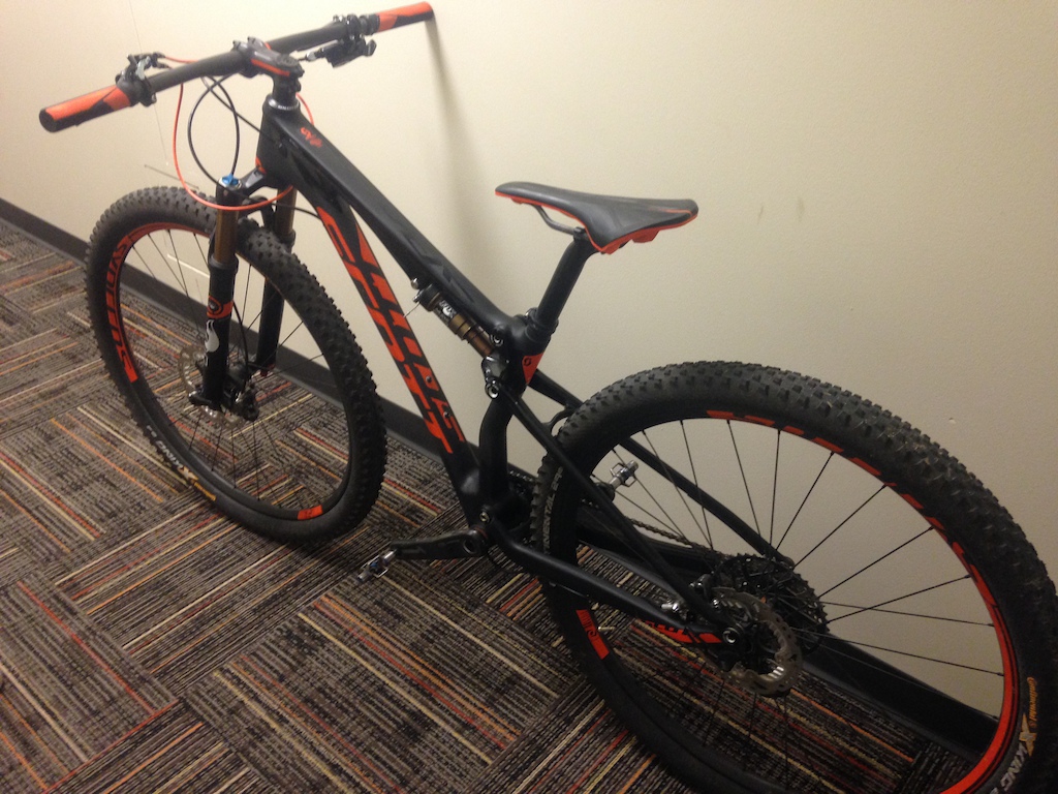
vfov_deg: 42.9
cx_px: 529
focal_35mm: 33
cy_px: 397
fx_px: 1009
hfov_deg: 55.4
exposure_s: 1/20
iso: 200
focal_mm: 4.12
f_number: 2.4
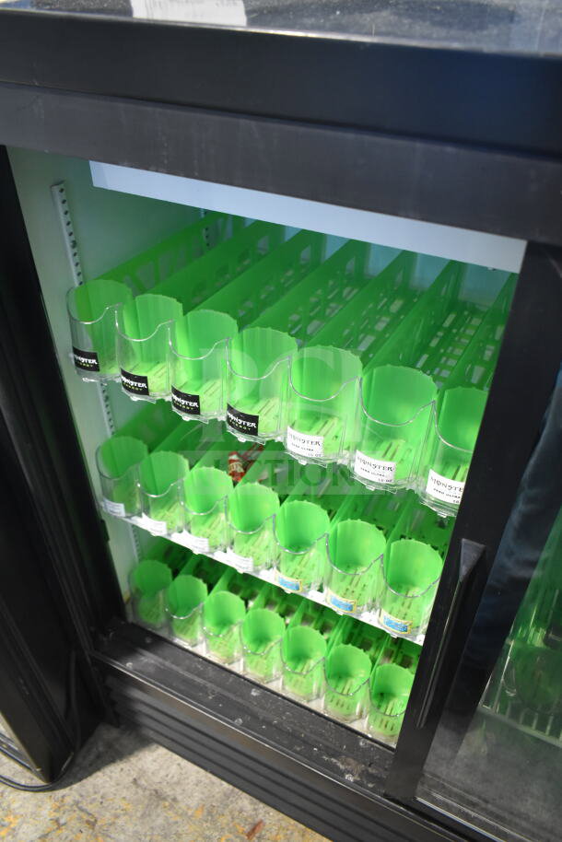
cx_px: 281
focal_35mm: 27
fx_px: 632
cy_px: 421
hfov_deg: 48.0
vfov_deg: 67.4
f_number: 3.5
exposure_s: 1/30
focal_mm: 18
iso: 1600
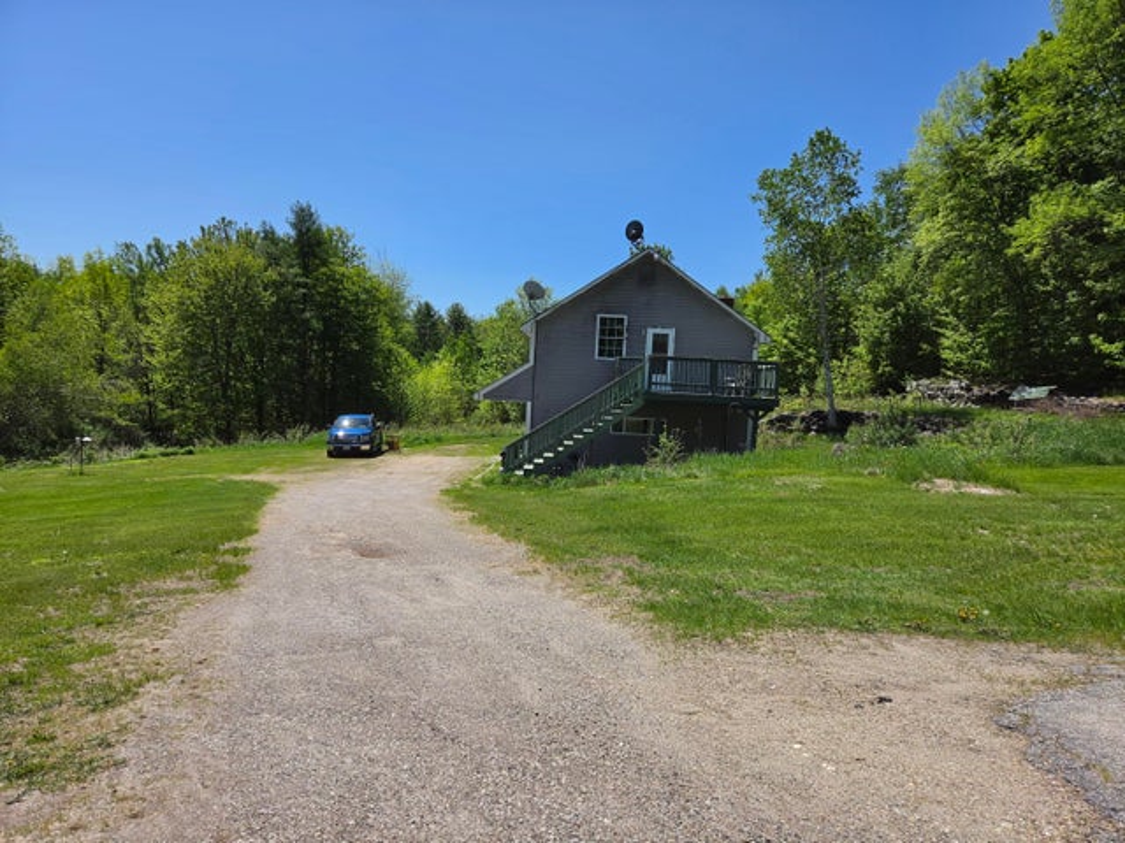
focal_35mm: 23
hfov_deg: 73.9
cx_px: 562
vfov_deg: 58.9
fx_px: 747
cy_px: 422
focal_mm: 5.4
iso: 80
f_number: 1.8
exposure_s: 1/5479
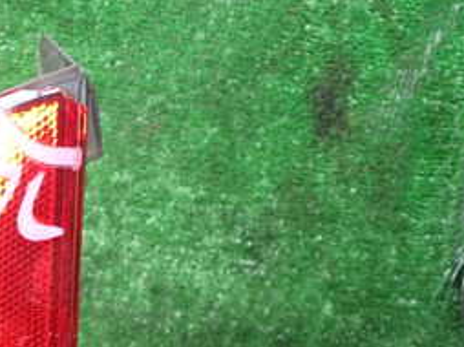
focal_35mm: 71
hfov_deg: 25.7
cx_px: -22
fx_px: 951
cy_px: 363
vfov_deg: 19.9
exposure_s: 1/60
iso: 200
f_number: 2.3
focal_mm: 5.4
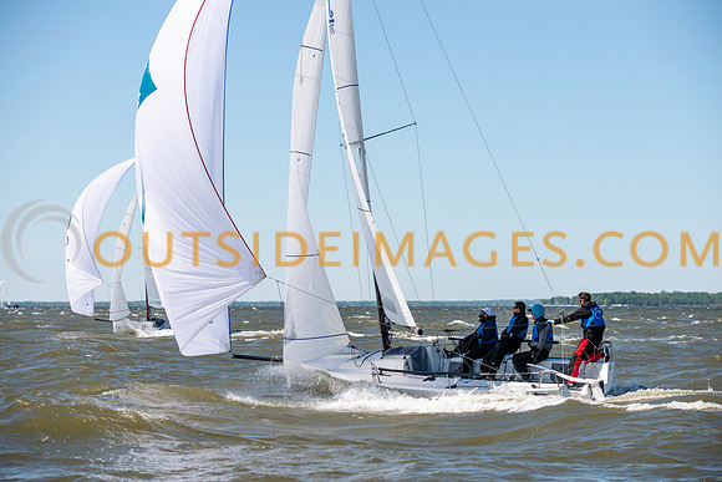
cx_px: 361
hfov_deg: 16.3
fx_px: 2521
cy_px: 241
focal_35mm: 126
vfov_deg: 10.9
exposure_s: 1/2500
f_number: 5
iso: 320
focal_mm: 120
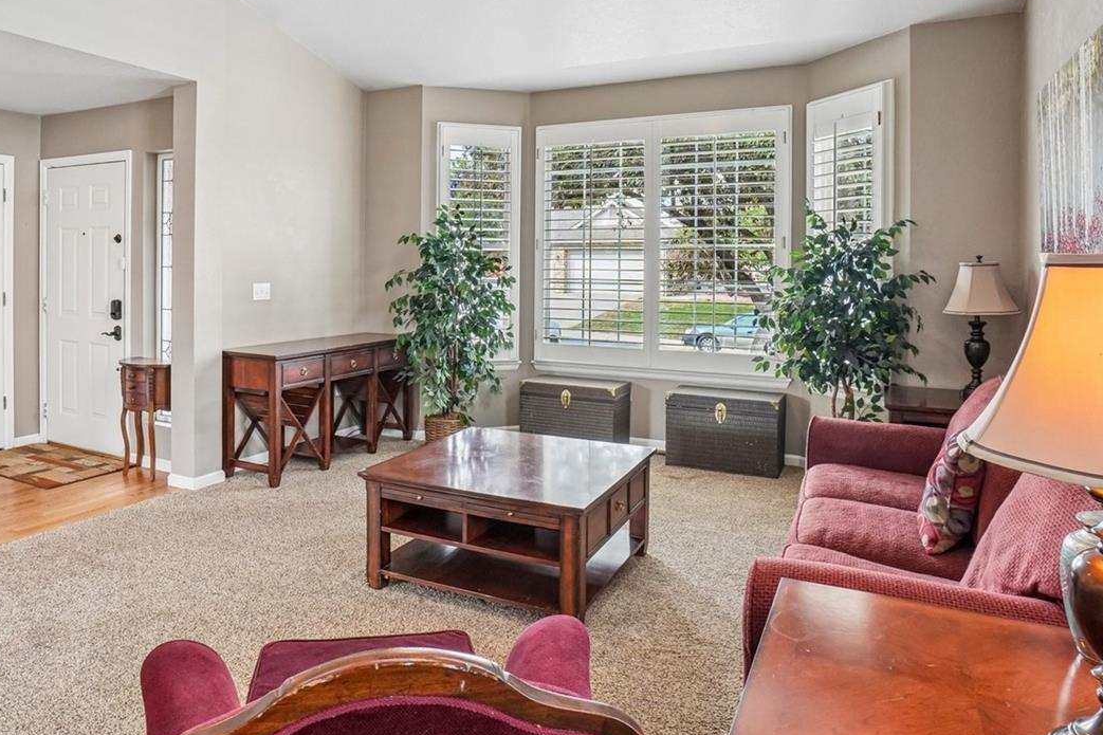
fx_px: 705
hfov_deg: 75.9
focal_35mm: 23
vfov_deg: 54.5
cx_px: 494
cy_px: 277
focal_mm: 10
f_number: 8
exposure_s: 1/15
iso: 400
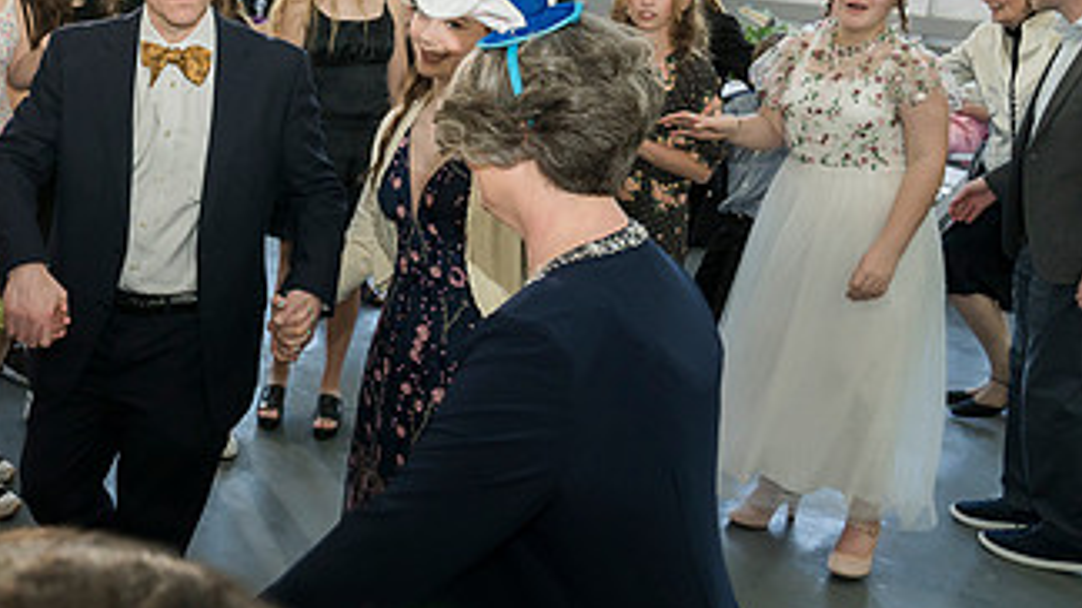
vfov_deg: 26.3
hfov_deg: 43.2
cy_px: 179
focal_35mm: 45
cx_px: 207
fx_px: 1291
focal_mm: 24
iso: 1250
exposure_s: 1/200
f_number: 6.3
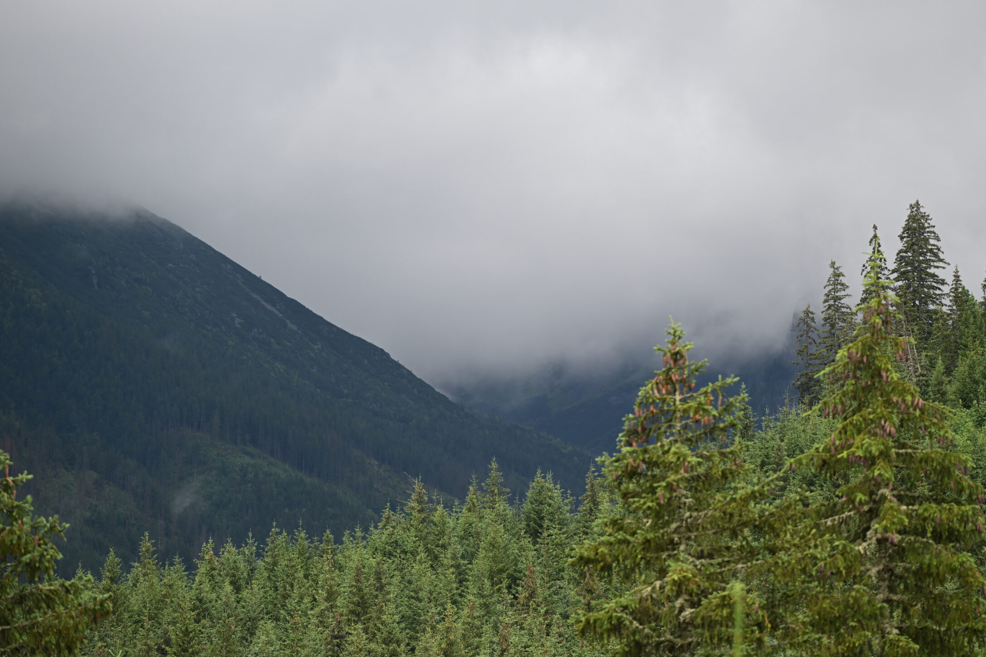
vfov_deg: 9.7
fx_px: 3862
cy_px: 347
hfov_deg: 14.5
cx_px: 525
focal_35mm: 141
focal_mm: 120
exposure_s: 1/160
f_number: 4
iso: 100
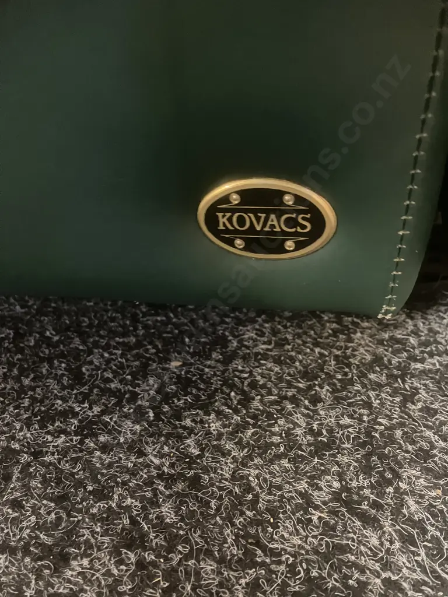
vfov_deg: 63.4
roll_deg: +5.7
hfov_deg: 49.7
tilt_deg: -31.8
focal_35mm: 28
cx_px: 224
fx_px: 483
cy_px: 298
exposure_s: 1/17
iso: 800
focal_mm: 3.99
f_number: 1.8
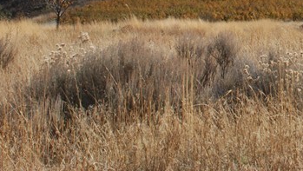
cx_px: 394
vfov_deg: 6.9
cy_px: -140
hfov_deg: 12.2
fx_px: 1372
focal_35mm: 171
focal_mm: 35
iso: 200
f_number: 7.1
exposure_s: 1/200
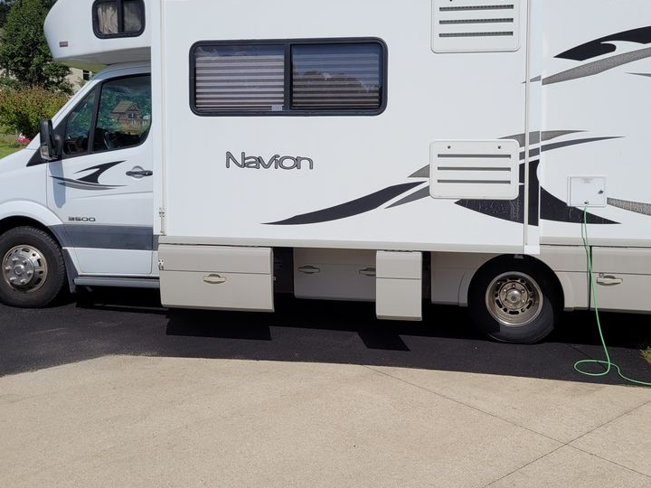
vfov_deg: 38.5
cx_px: 377
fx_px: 696
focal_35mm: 37
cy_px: 199
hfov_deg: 49.9
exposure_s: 1/3687
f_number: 1.8
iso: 40
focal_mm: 5.4
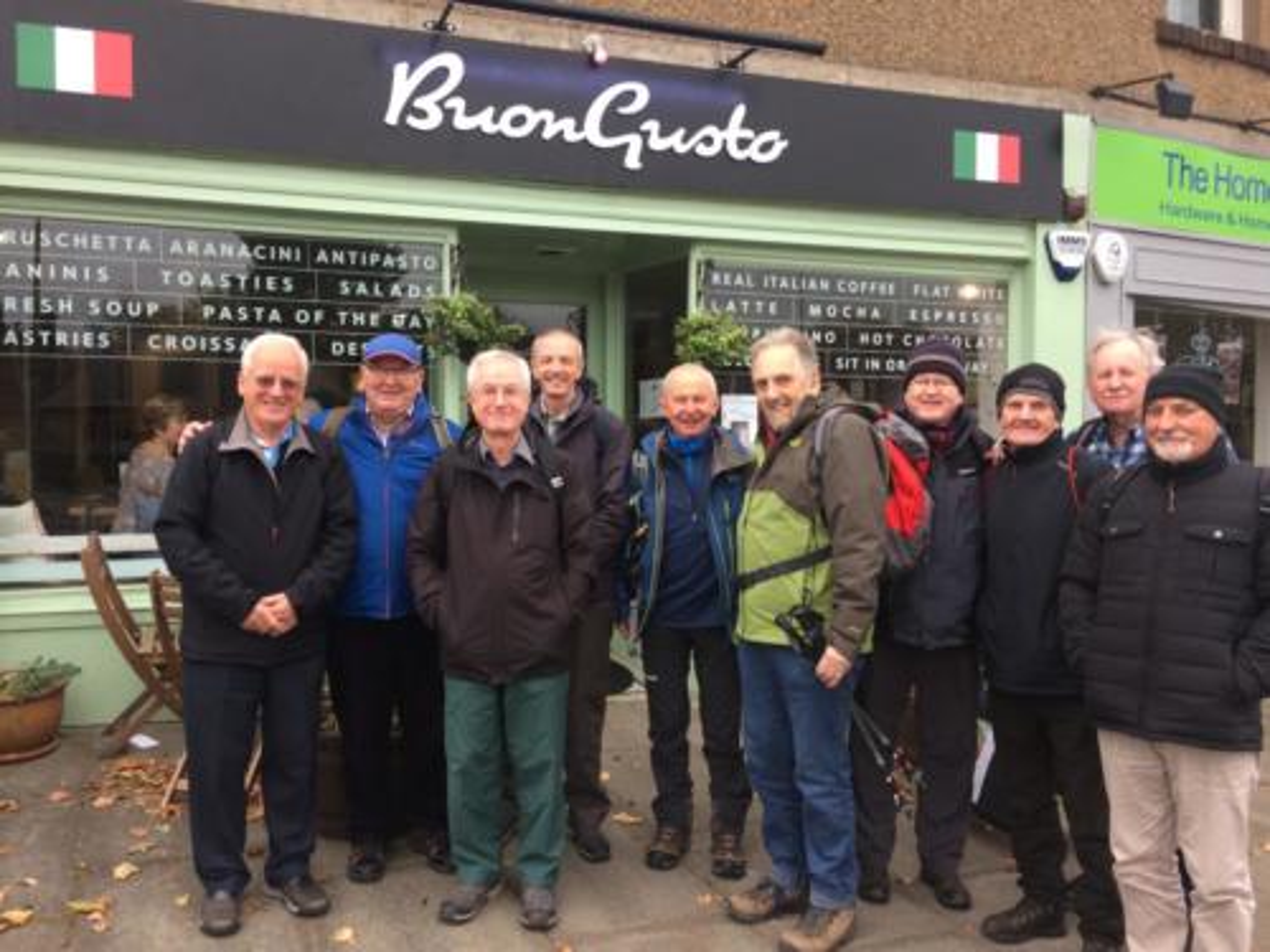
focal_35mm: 29
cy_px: 476
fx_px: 1064
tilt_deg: -3.7
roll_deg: +0.5
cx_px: 635
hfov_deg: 61.7
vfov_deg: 48.2
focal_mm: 4.15
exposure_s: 1/100
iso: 32
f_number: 2.2
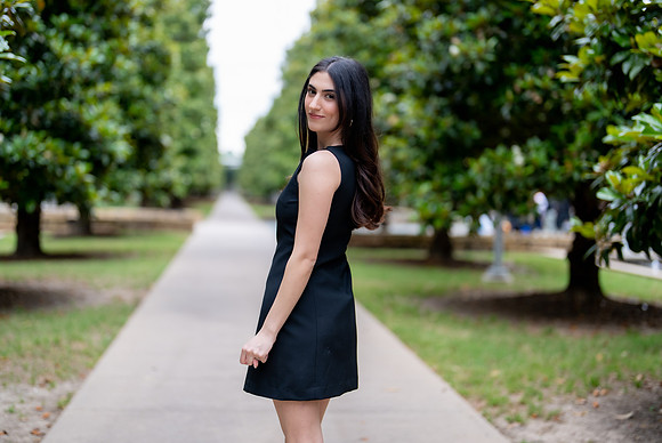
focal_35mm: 53
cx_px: 319
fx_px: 983
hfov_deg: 37.2
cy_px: 211
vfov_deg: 25.4
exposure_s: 1/320
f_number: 1.2
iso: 125
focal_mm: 50
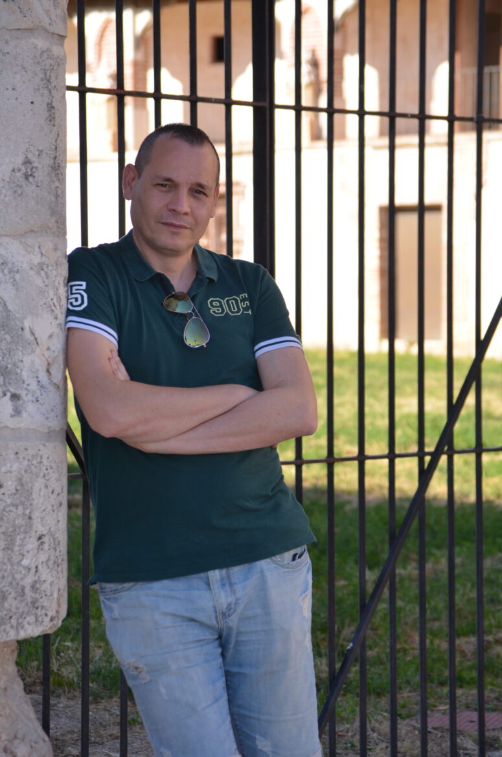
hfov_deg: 9.1
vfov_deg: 13.7
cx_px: 251
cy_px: 378
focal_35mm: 150
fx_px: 3151
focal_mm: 100
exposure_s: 1/200
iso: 100
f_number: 7.1
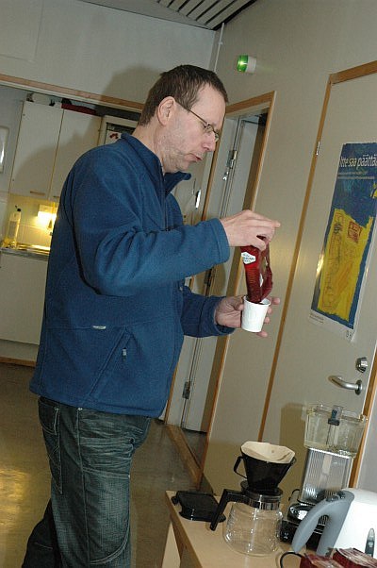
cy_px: 284
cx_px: 188
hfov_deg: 23.7
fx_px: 897
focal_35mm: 57
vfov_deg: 35.1
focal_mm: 38
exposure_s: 1/60
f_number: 7.1
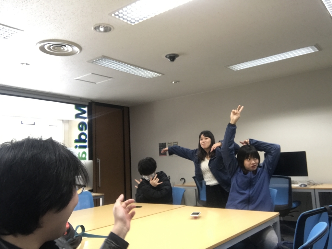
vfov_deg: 44.2
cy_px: 124
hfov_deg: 56.8
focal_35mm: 32
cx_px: 166
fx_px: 307
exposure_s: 1/33
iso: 80
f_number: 2.2
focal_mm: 2.87
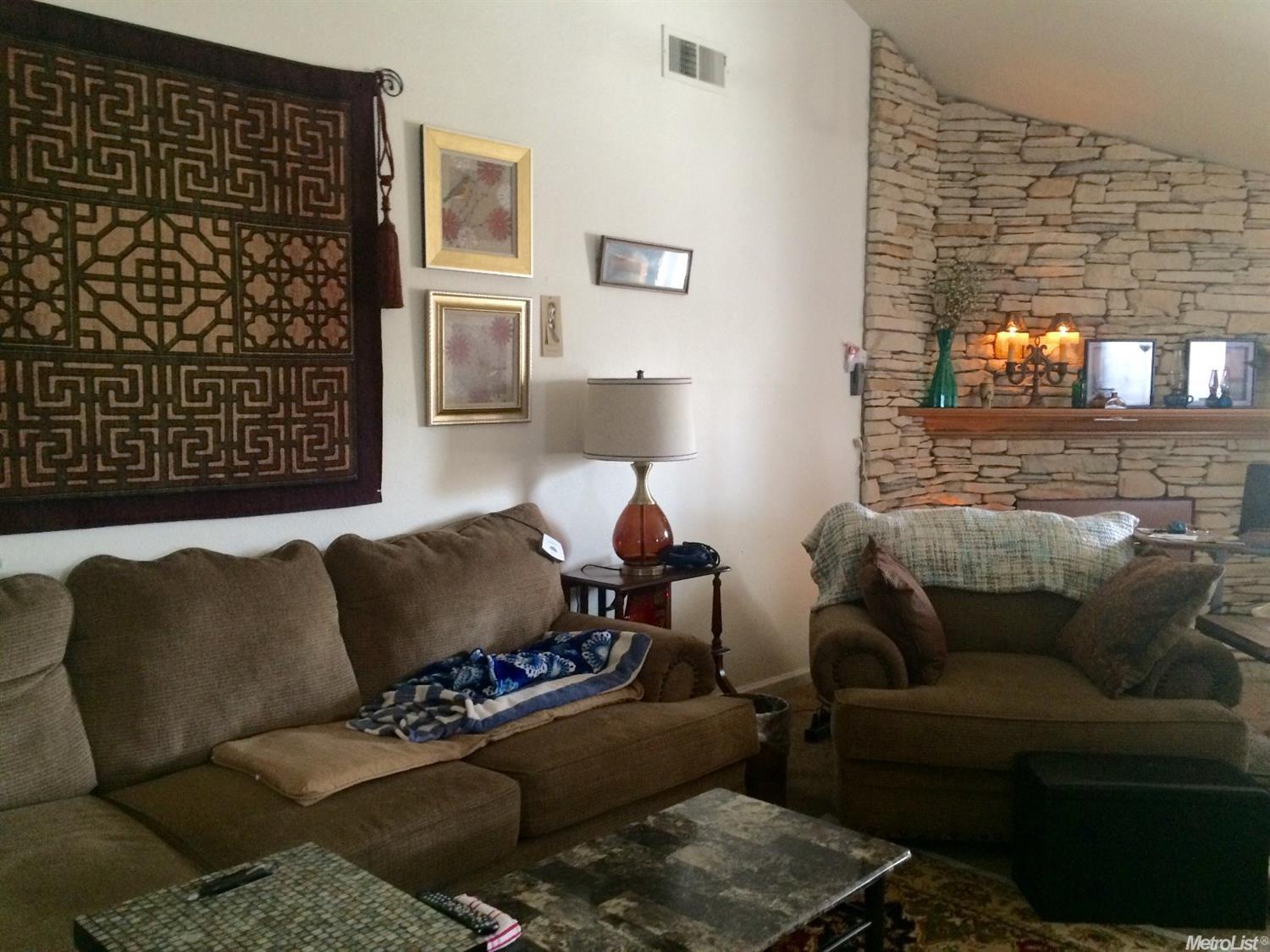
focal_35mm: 29
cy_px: 476
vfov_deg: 48.2
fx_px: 1064
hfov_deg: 61.7
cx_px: 635
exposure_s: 1/24
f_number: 2.2
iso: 250
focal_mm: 4.15
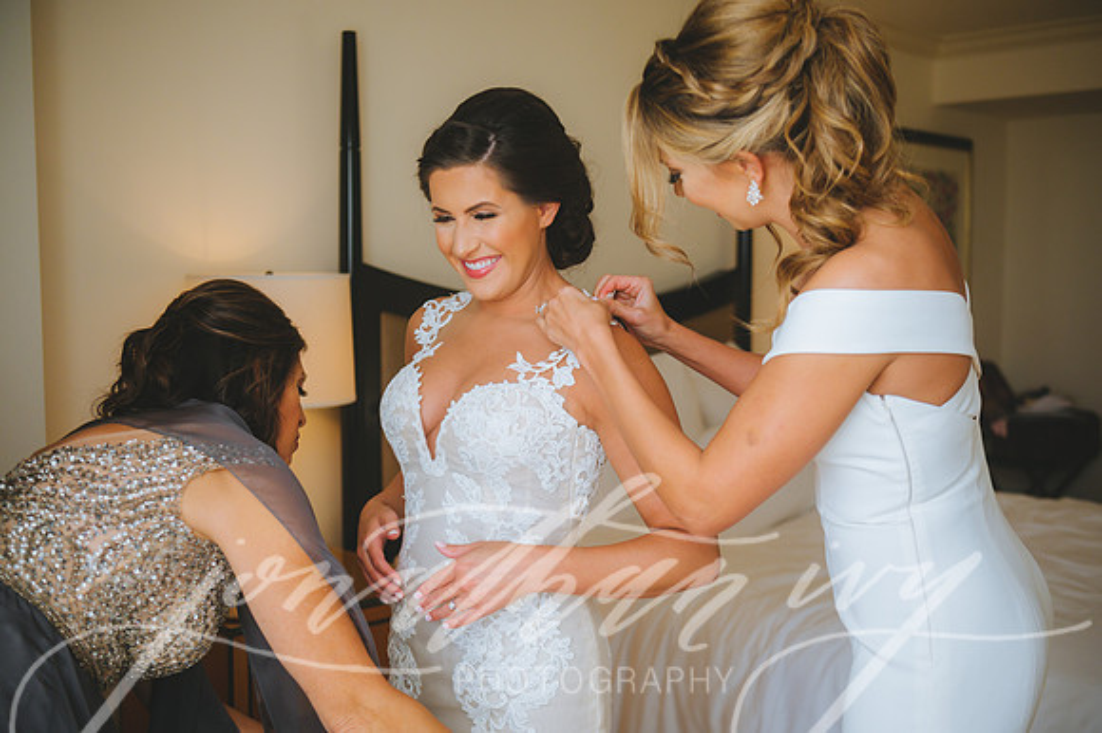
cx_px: 551
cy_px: 366
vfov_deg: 33.4
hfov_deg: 48.5
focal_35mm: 40
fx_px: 1224
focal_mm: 40
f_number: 2.8
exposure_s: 1/1000
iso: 1000
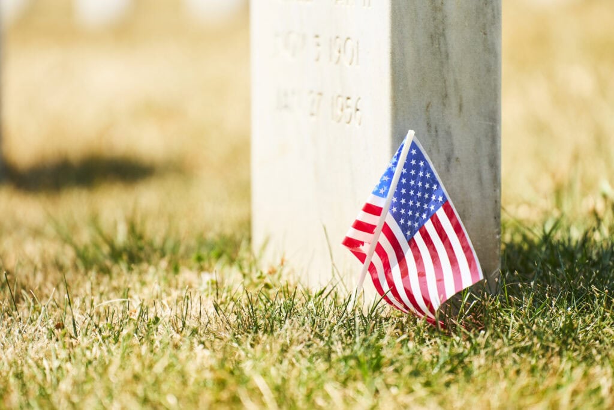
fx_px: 3070
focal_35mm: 180
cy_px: 205
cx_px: 307
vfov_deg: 7.6
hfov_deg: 11.4
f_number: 3.2
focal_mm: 180
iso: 100
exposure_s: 1/1000
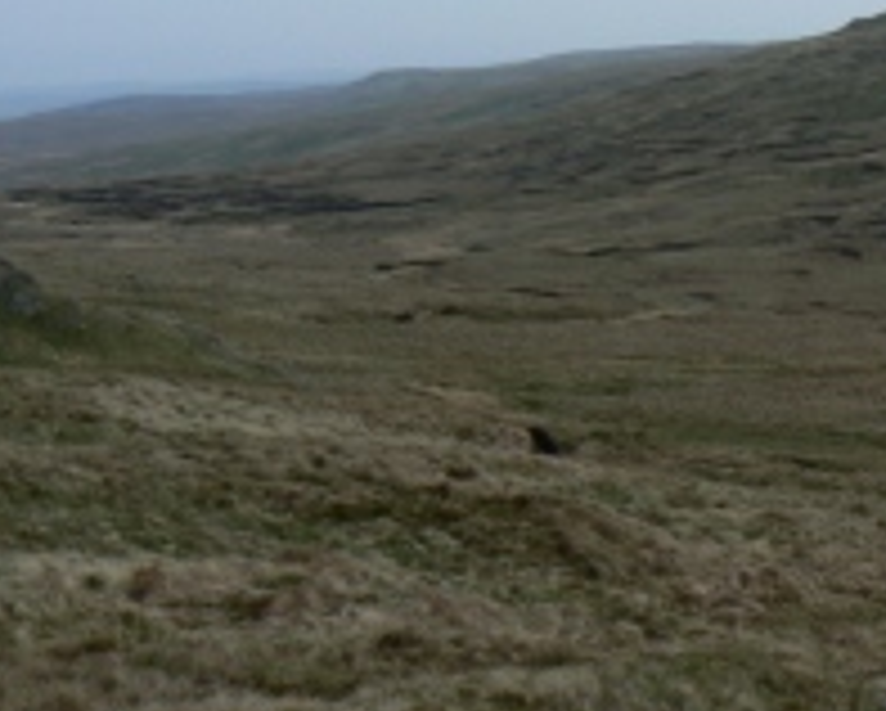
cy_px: 202
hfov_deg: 23.6
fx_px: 2021
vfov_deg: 19.8
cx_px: 908
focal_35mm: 77
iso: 80
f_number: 8
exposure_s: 1/400
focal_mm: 6
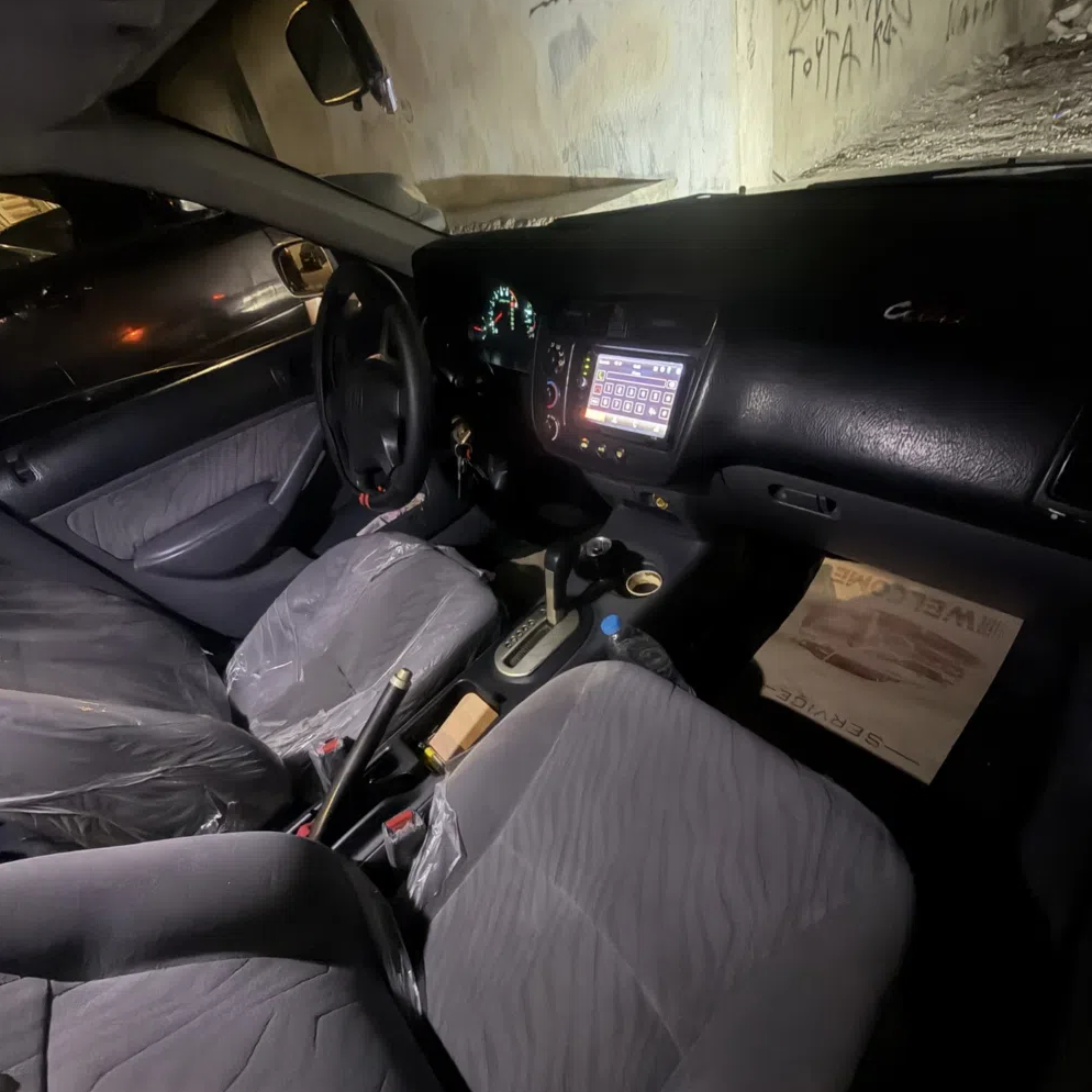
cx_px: 560
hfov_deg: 84.0
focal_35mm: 17
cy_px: 584
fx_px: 607
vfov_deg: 83.8
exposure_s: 1/12
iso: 1000
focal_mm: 2.22
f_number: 2.2
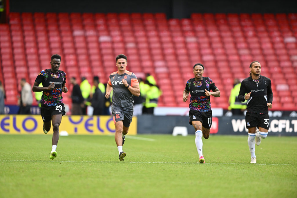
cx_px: 148
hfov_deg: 5.2
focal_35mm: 400
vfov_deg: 3.4
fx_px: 3300
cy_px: 99
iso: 1000
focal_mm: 400
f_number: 3.2
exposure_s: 1/2000
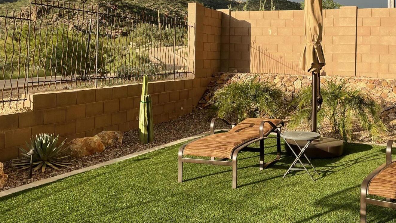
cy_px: 60
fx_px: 452
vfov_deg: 27.4
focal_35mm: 43
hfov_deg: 46.3
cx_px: 275
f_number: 1.6
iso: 32
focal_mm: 4.2
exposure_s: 1/1289
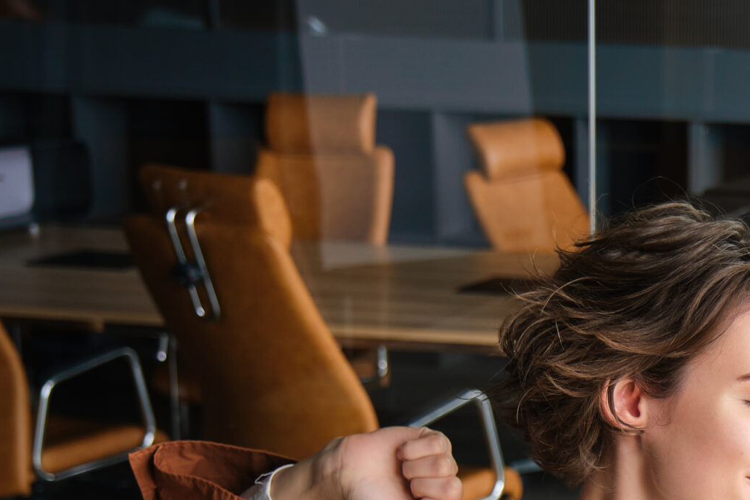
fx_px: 2021
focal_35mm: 97
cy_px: 541
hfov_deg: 19.9
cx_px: 861
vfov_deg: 13.8
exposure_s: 1/125
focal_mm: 25.7
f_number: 2.8
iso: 160
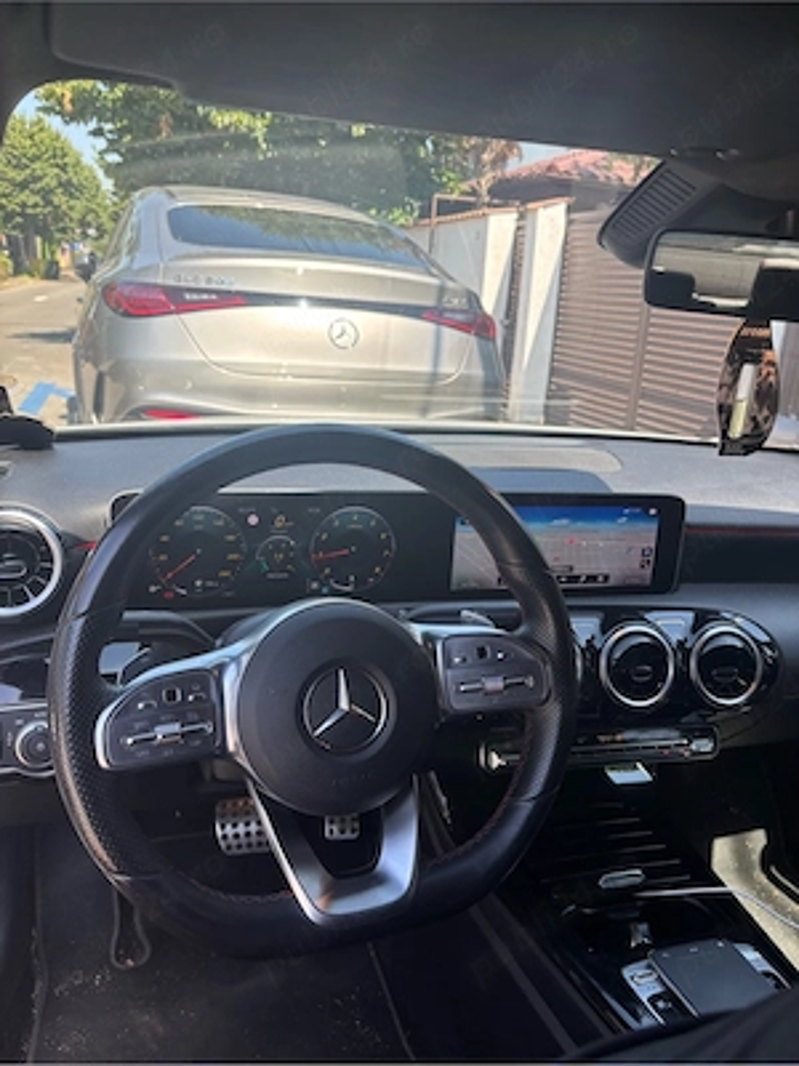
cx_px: 400
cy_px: 533
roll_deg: -4.6
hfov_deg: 53.1
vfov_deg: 67.3
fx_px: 800
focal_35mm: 26
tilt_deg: -16.2
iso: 50
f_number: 1.6
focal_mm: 5.96
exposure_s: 1/439
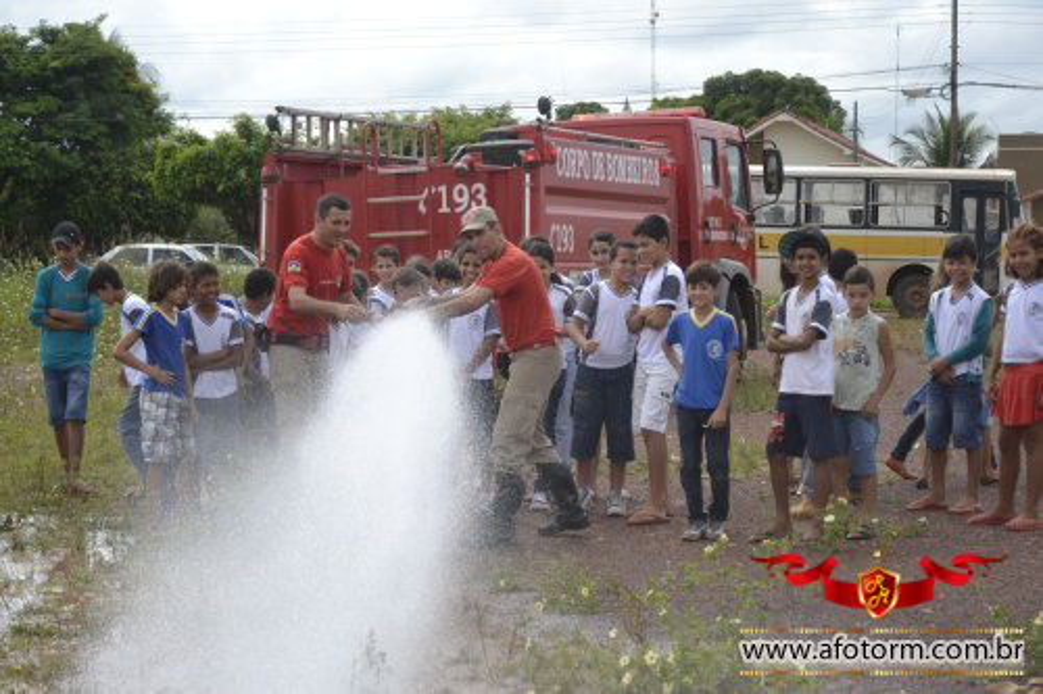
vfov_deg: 14.7
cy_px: 347
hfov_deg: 21.9
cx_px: 522
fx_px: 2693
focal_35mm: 93
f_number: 5.6
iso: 400
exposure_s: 1/1250
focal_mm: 62
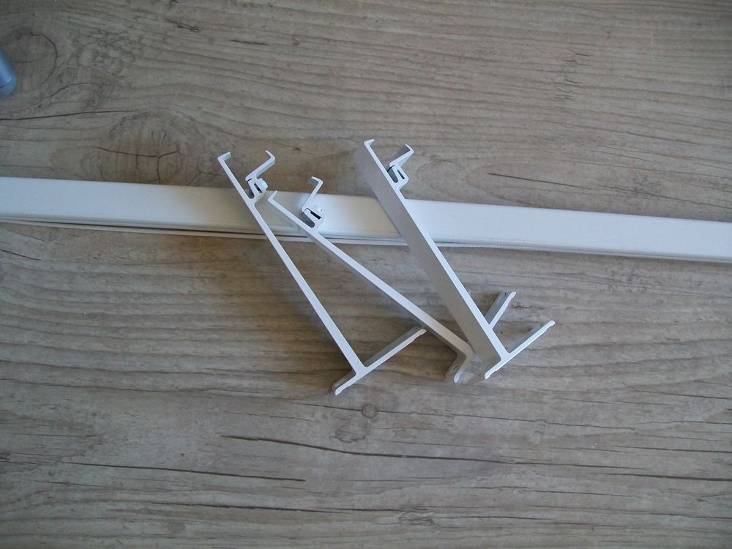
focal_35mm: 34
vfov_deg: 41.8
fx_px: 719
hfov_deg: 54.0
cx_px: 366
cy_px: 274
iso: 160
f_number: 2.7
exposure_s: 1/25
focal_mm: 6.1
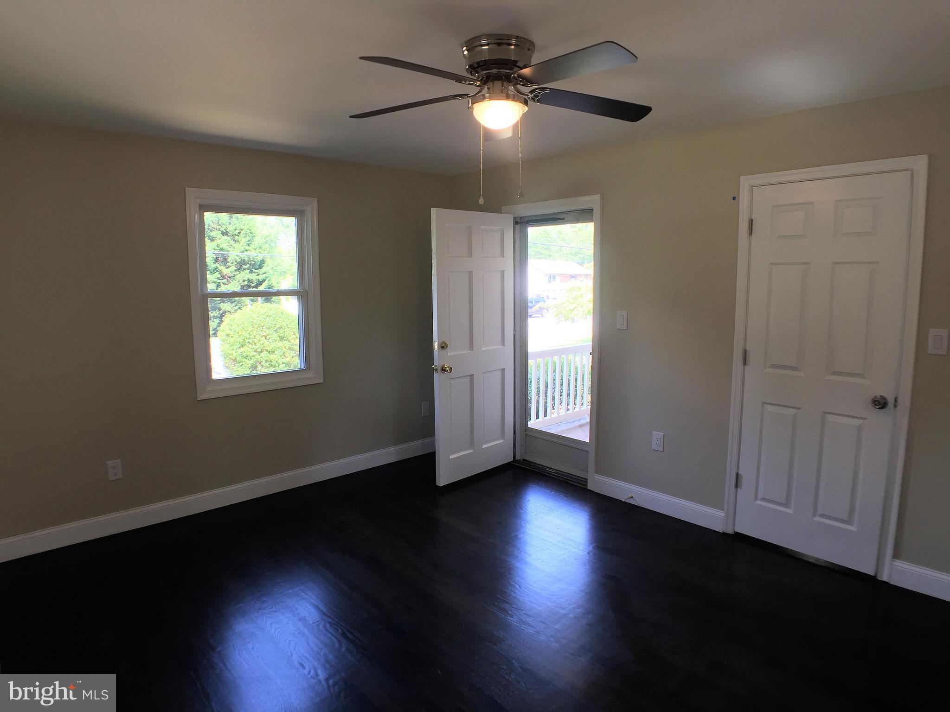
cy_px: 356
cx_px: 475
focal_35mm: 29
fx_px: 796
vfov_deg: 48.2
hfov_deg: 61.7
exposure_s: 1/40
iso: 32
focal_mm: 4.15
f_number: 2.2
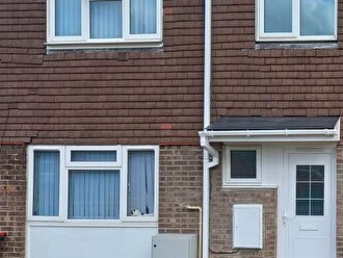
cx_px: 353
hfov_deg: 32.8
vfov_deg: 27.5
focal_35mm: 53
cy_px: 154
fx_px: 526
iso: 25
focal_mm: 4.6
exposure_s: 1/356
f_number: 2
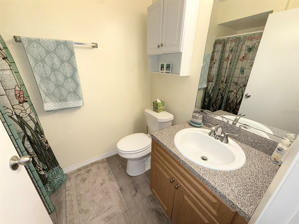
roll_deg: -1.1
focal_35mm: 14
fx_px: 121
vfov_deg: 85.7
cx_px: 150
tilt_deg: -22.2
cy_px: 112
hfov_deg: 102.1
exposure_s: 1/120
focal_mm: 2.22
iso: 320
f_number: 2.2
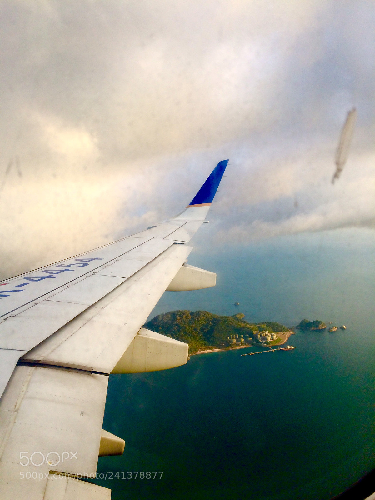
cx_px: 188
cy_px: 250
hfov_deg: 48.2
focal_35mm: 29
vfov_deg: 61.7
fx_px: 419
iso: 32
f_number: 2.2
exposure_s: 1/291
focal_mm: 4.15
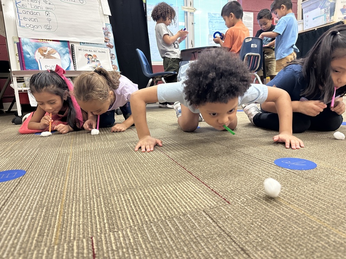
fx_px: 240
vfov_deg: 56.8
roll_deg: +2.6
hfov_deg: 71.6
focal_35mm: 24
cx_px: 173
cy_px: 130
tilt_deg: -10.5
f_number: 1.78
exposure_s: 1/60
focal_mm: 6.86
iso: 320
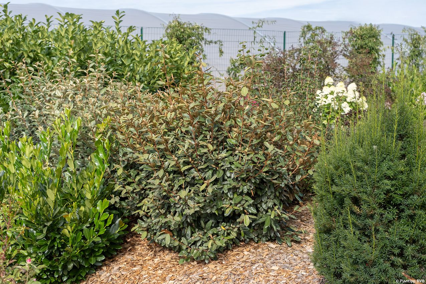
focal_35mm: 54
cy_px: 142
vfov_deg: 25.0
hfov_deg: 36.9
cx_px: 213
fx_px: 639
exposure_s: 1/680
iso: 200
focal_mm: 35.8
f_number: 4
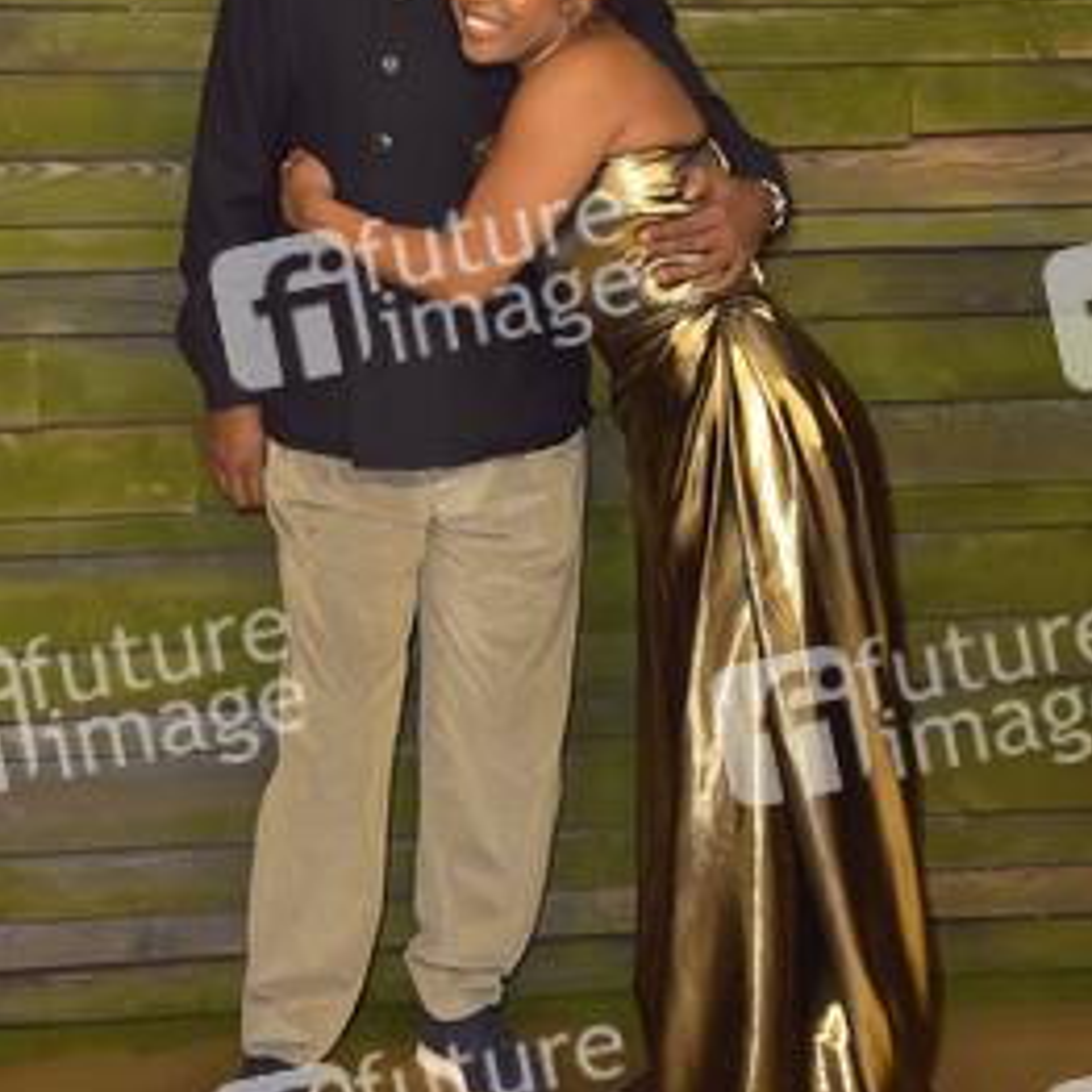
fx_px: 2320
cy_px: 500
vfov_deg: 26.5
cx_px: 548
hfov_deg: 26.5
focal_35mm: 65
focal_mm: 50
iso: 320
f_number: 7.1
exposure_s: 1/250
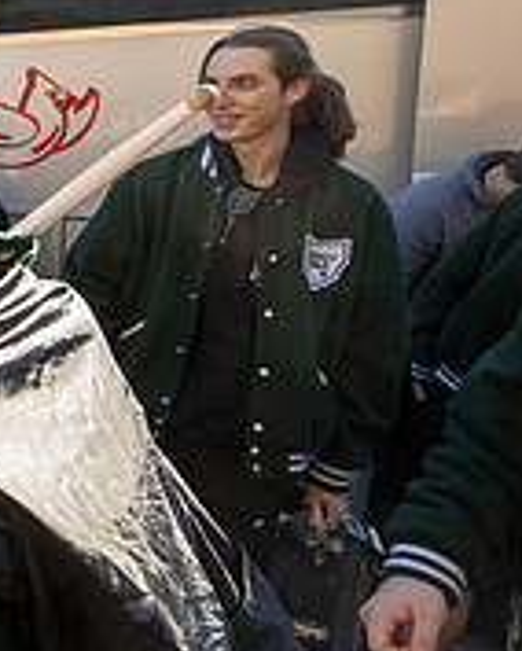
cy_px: 219
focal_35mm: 43
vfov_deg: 42.3
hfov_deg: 22.2
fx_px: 829
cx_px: -404
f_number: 5
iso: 1250
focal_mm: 14
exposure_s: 1/2000
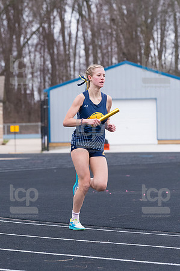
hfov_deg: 6.8
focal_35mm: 202
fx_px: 1518
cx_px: 90
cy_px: 136
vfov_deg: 10.2
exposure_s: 1/1600
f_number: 5
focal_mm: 135
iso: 2000
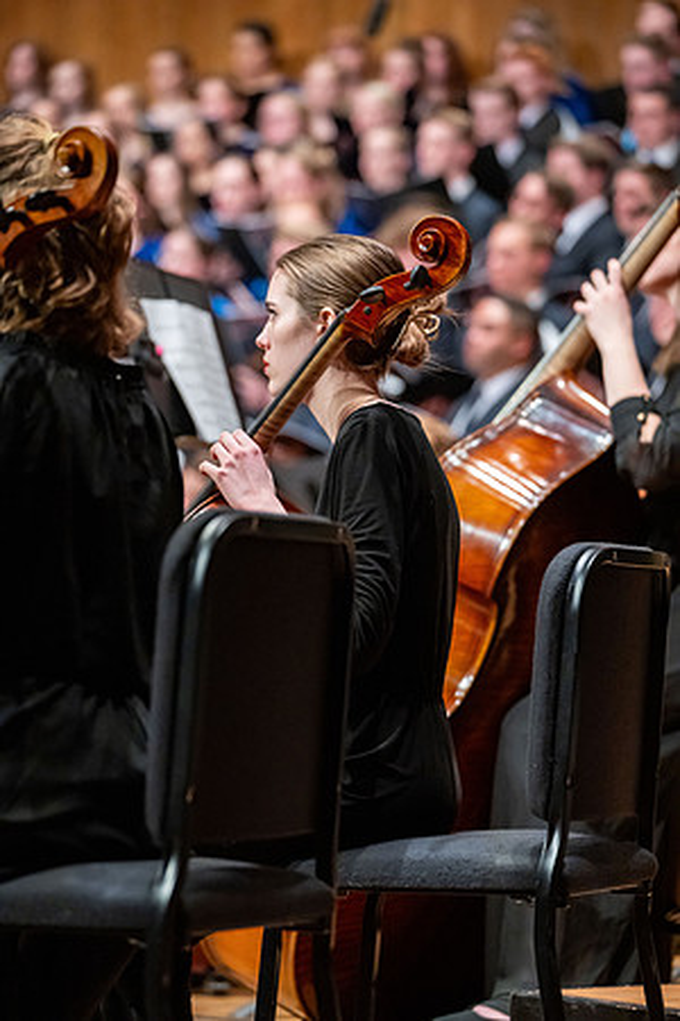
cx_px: 340
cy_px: 510
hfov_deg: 10.2
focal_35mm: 135
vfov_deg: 15.2
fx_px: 3825
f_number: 3.5
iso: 5000
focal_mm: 135
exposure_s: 1/320
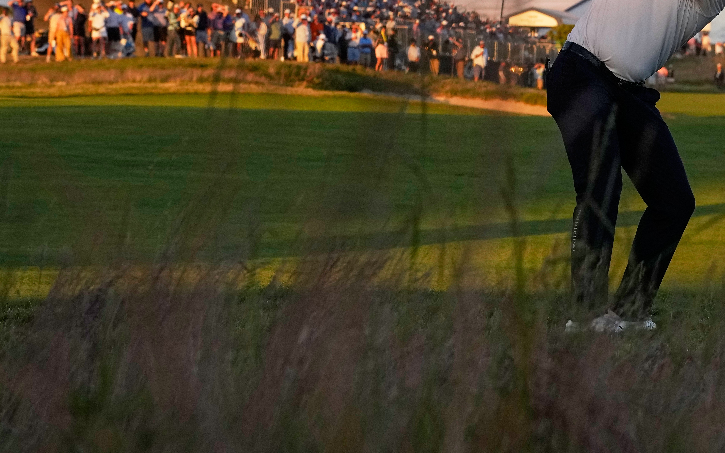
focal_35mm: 166
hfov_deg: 12.5
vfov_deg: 7.9
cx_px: 738
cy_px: 14
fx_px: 3280
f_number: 6.3
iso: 800
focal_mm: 79
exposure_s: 1/1250
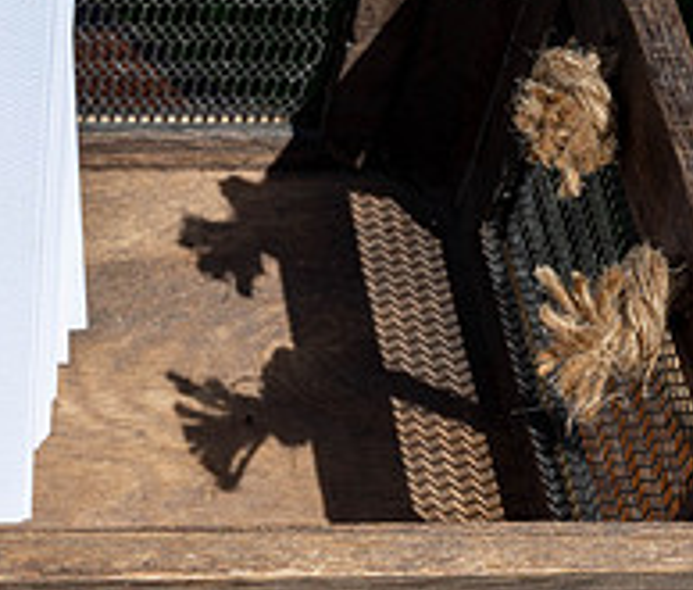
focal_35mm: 134
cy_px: 182
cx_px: -181
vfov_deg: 11.9
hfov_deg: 13.6
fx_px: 2817
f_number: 10
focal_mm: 42
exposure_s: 1/800
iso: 100
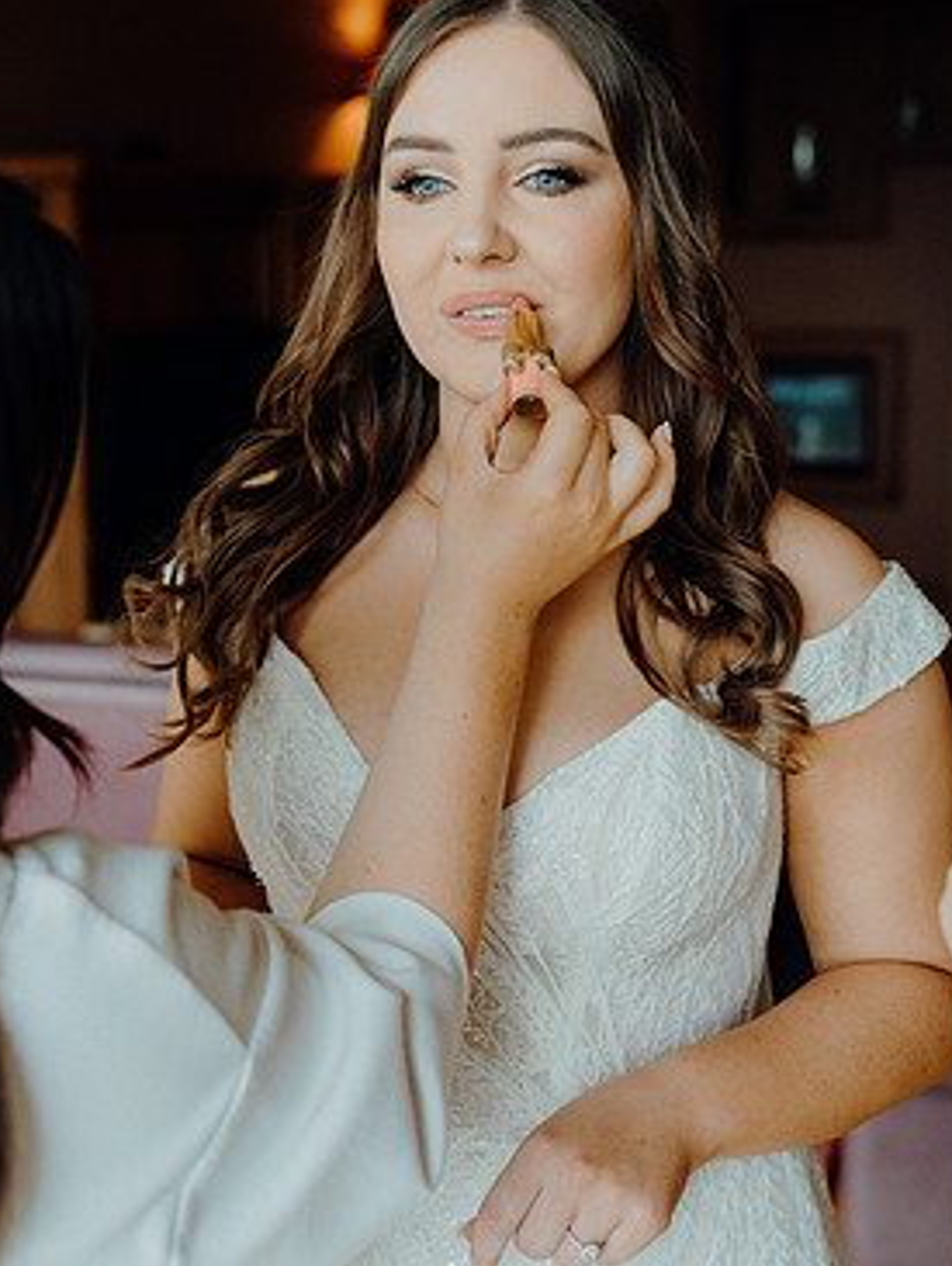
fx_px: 1905
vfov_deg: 36.7
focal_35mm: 52
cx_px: 464
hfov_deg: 28.1
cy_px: 550
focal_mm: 44
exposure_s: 1/200
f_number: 3.5
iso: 1600
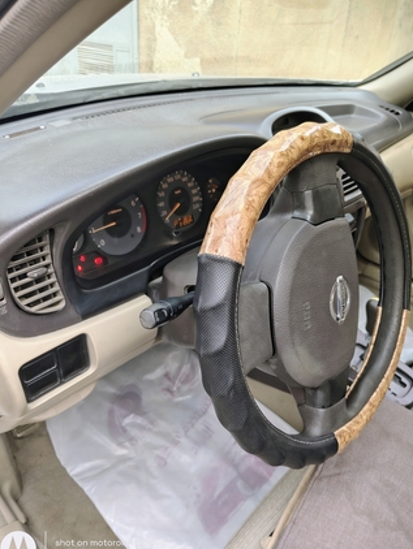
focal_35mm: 26
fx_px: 413
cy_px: 279
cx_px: 214
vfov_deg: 67.3
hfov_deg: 53.1
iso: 323
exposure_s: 1/60
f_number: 1.8
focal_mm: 5.56
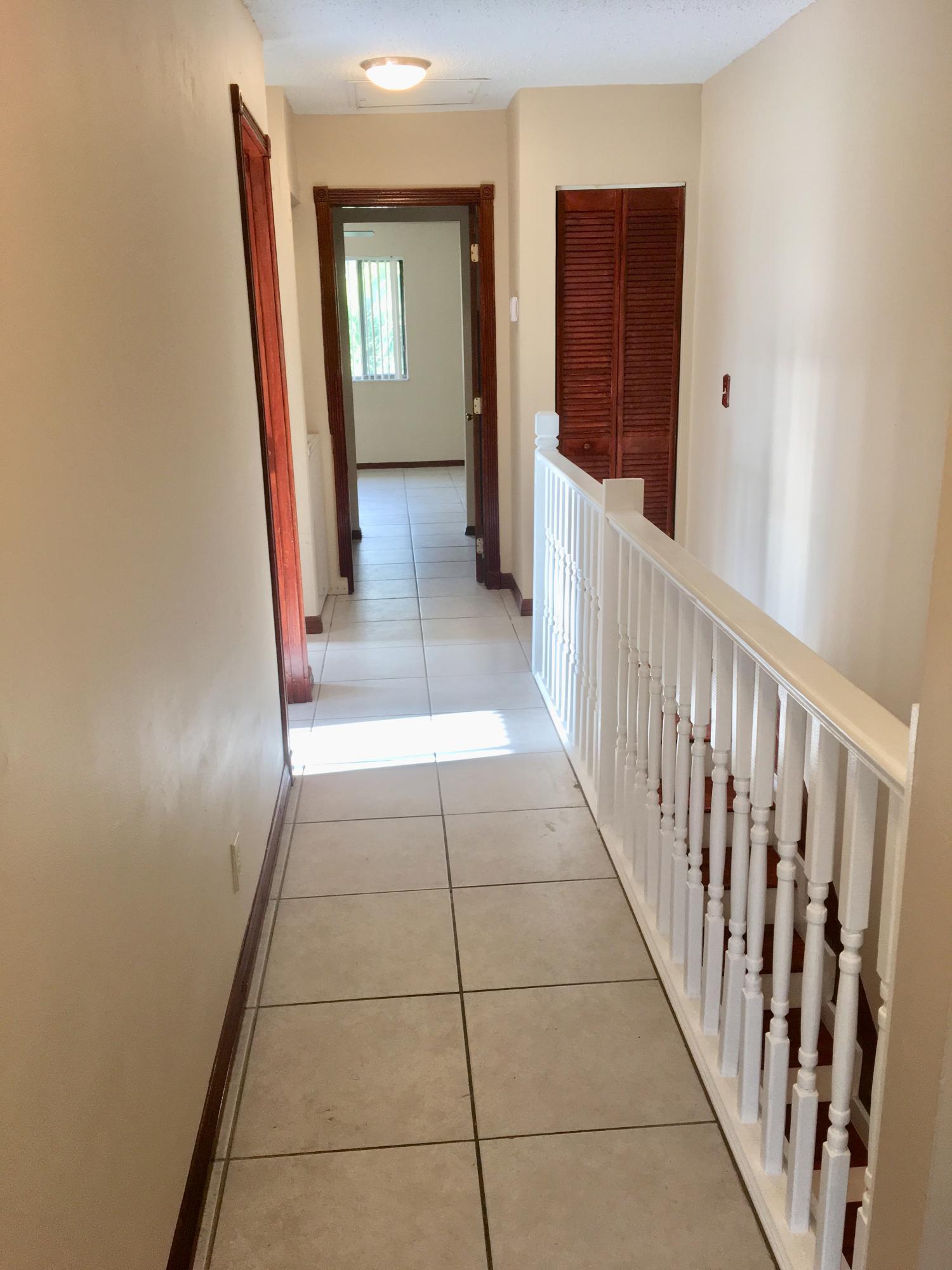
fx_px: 1063
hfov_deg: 48.2
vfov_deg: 61.7
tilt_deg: -13.9
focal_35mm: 29
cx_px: 476
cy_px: 635
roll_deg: +1.4
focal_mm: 4.15
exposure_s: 1/60
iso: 50
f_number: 2.2
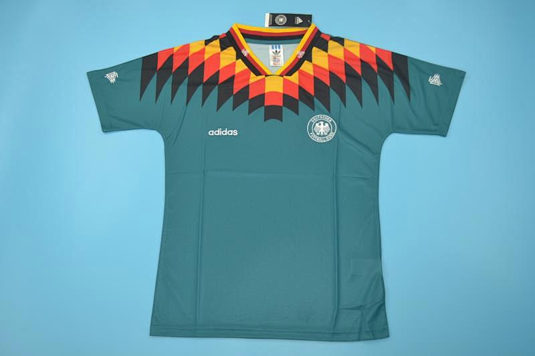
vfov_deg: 40.0
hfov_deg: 57.2
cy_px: 178
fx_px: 490
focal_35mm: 33
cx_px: 268
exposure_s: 1/125
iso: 200
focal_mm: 22
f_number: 4
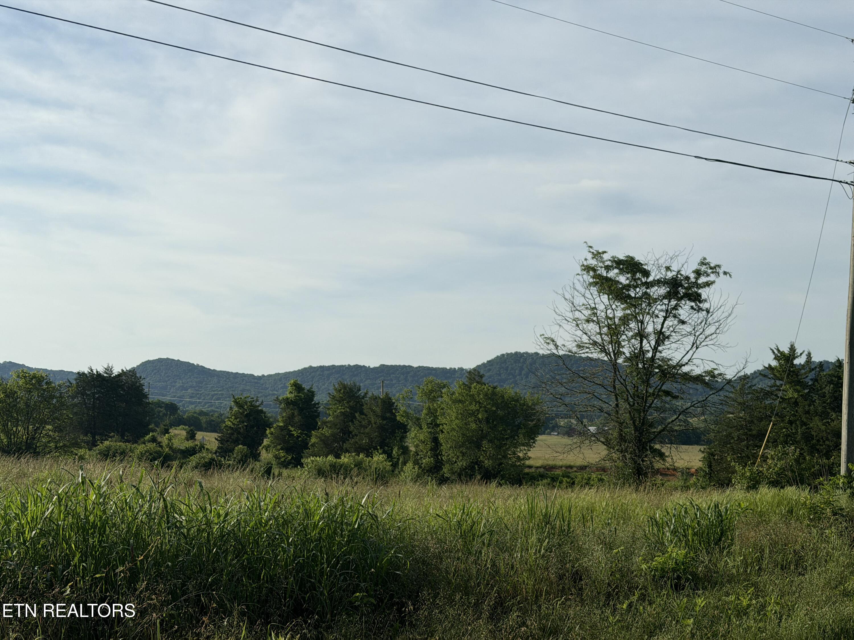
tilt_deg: +3.6
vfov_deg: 30.3
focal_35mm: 48
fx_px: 1184
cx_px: 427
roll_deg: -0.3
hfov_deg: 39.7
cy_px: 320
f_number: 1.78
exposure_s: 1/8772
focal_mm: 6.76
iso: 64
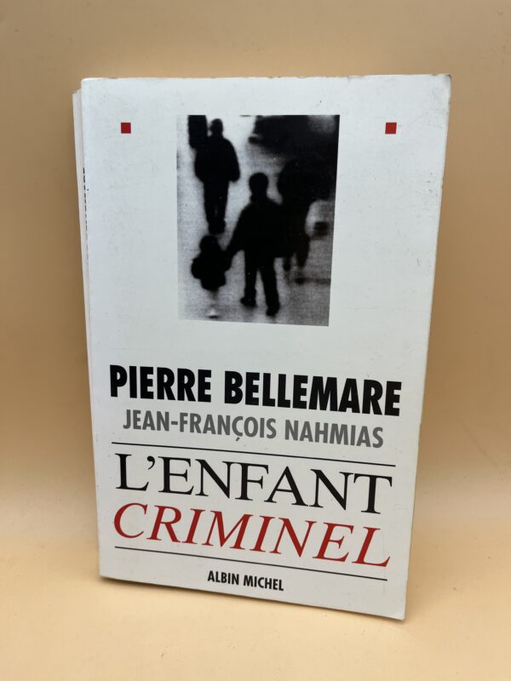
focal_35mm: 26
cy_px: 340
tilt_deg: -19.1
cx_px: 256
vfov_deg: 67.3
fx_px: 512
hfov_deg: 53.1
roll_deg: +1.1
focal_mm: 5.1
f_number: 1.6
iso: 50
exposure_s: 1/392
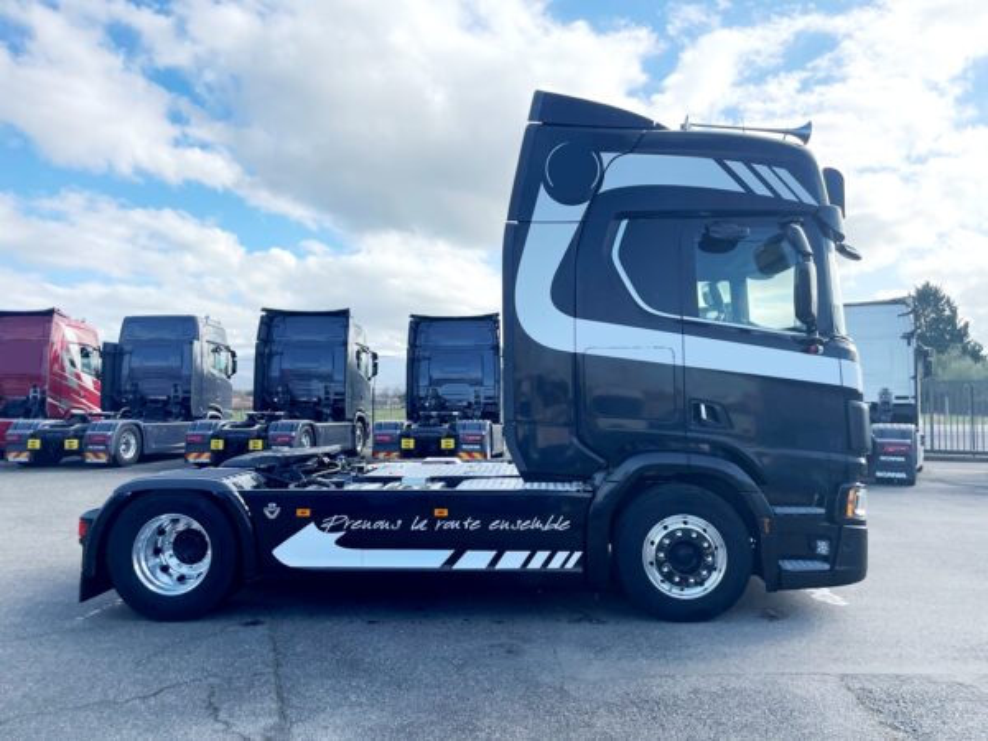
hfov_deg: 67.3
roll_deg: +0.7
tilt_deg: +4.3
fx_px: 742
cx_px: 494
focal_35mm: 26
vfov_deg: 53.1
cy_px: 370
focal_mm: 4.2
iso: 32
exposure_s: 1/2817
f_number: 1.6
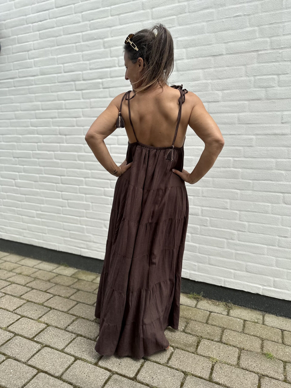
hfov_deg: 56.8
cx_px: 146
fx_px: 269
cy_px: 194
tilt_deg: -10.6
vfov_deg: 71.6
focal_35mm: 24
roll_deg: -0.7
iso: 80
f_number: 1.78
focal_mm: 6.86
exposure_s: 1/1880
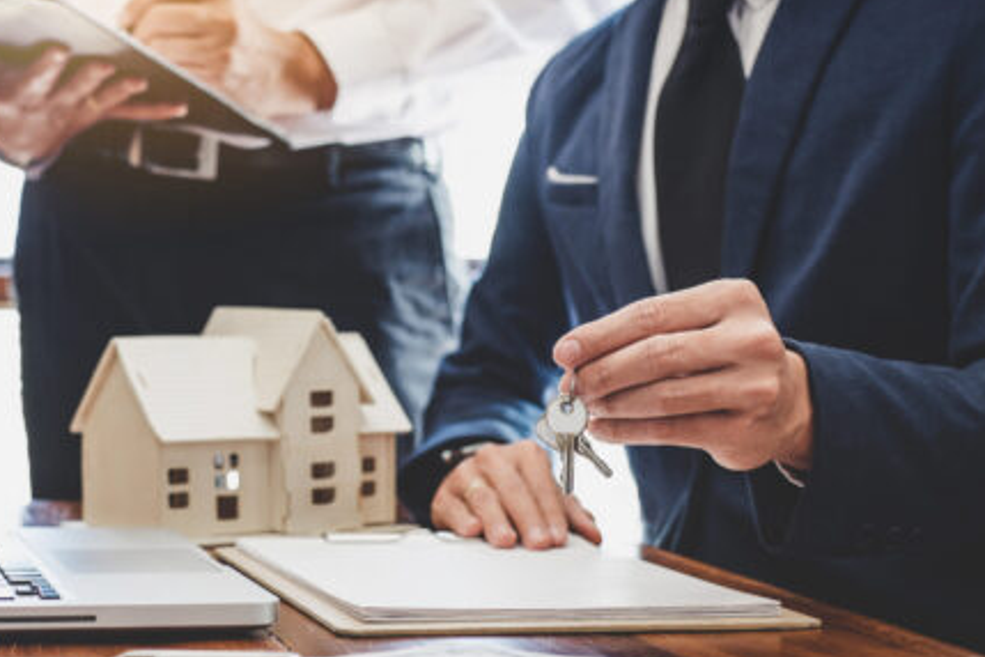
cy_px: 389
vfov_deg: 17.3
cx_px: 262
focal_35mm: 79
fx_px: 2161
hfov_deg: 25.4
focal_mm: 35
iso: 400
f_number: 2.8
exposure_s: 1/80
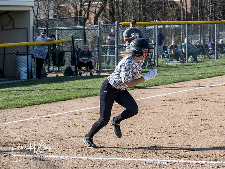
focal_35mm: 146
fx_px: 949
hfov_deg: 13.5
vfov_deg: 10.2
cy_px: 84
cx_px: 112
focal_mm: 73
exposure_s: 1/1000
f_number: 5
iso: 400
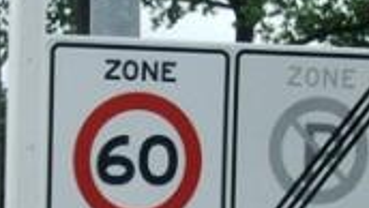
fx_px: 1508
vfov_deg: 7.9
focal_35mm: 154
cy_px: 212
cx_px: -94
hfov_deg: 13.5
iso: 64
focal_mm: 7.9
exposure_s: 1/320
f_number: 2.8
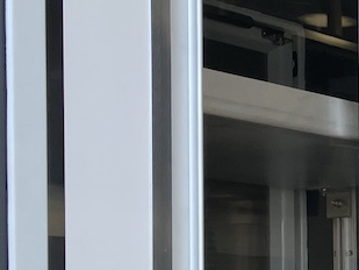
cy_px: 310
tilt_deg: +1.2
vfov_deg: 12.5
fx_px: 1203
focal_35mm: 116
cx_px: 675
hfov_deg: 14.6
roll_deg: -0.8
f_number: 1.8
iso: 32
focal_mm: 3.99
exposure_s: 1/422
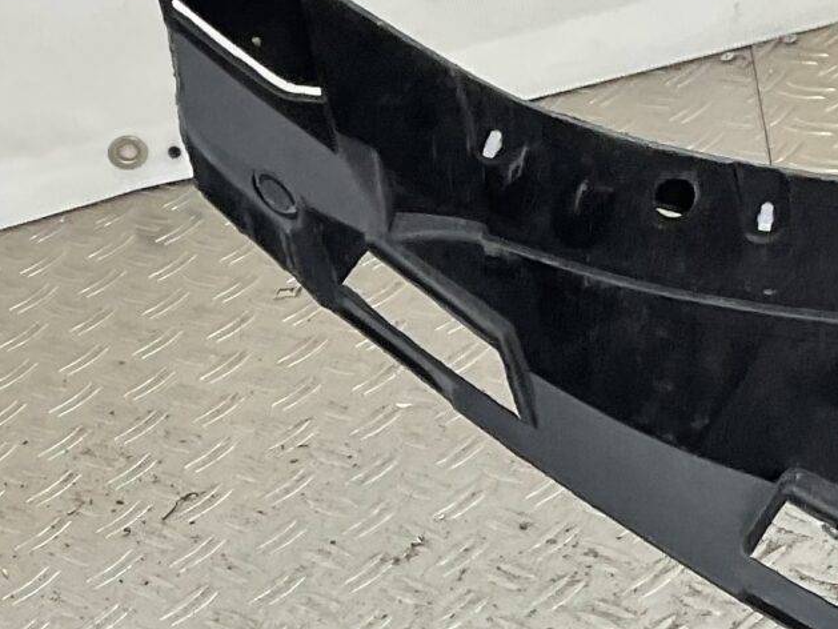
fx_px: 2857
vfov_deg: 12.5
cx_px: 40
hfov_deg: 16.4
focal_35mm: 118
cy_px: 576
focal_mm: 3
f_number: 1.8
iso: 32
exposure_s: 1/120
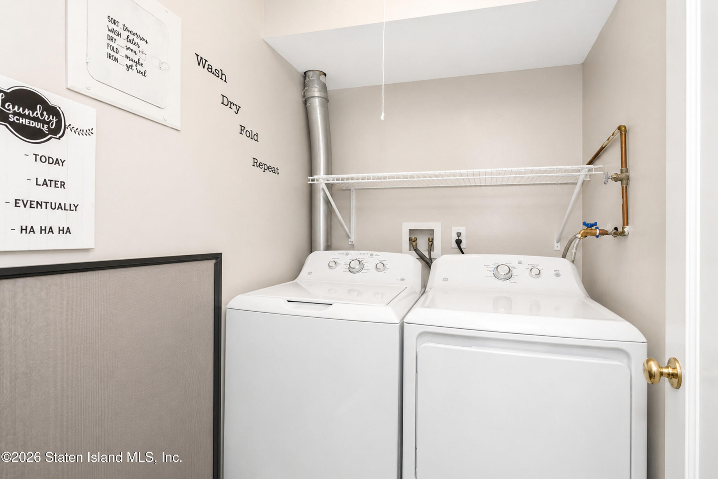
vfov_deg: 77.3
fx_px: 299
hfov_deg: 100.4
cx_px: 359
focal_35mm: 15
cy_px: 240
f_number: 7.1
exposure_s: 1/60
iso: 2000
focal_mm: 10
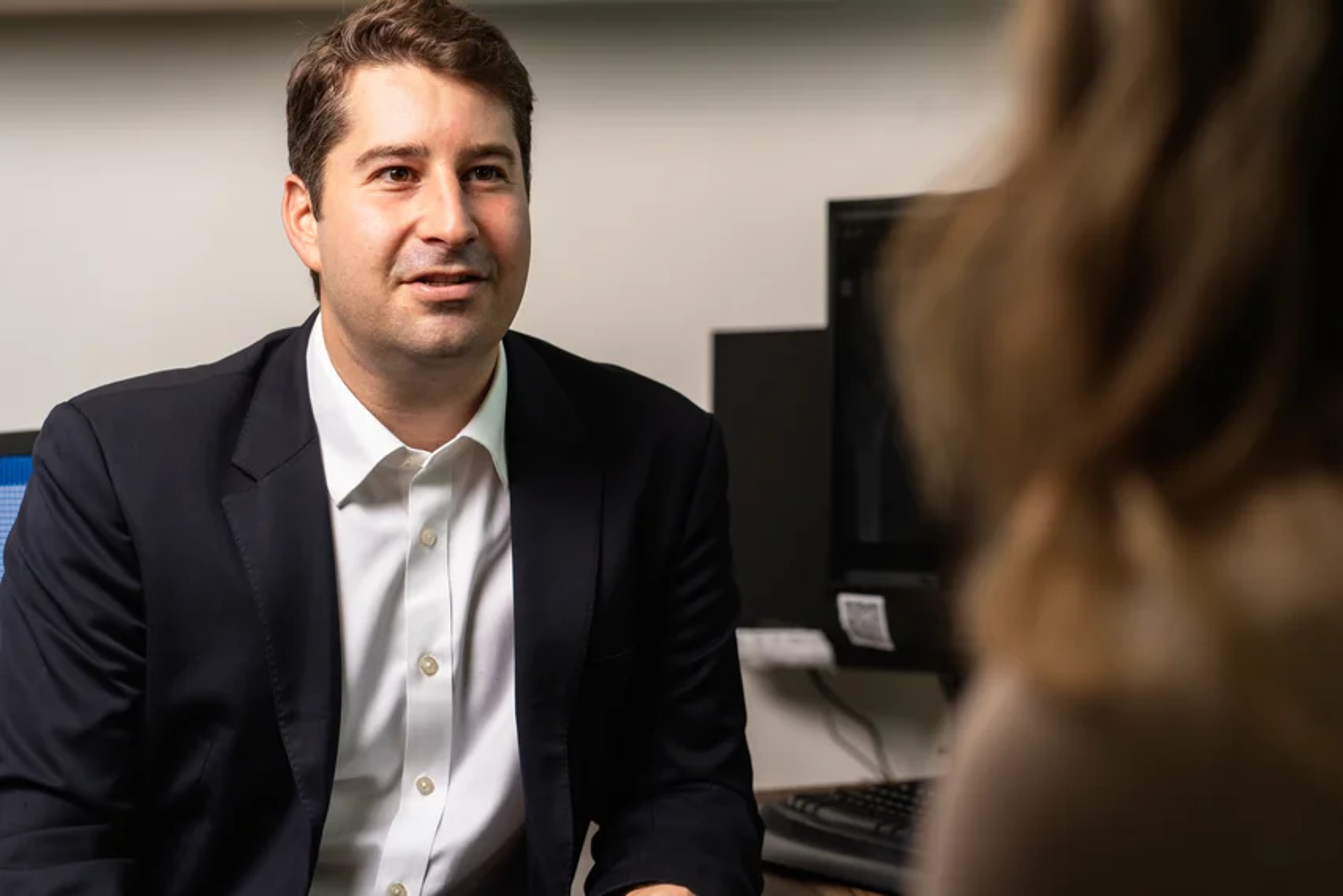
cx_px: 672
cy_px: 448
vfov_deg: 16.1
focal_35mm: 85
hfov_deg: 23.9
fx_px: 3171
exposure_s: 1/320
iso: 100
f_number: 4.5
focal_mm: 85
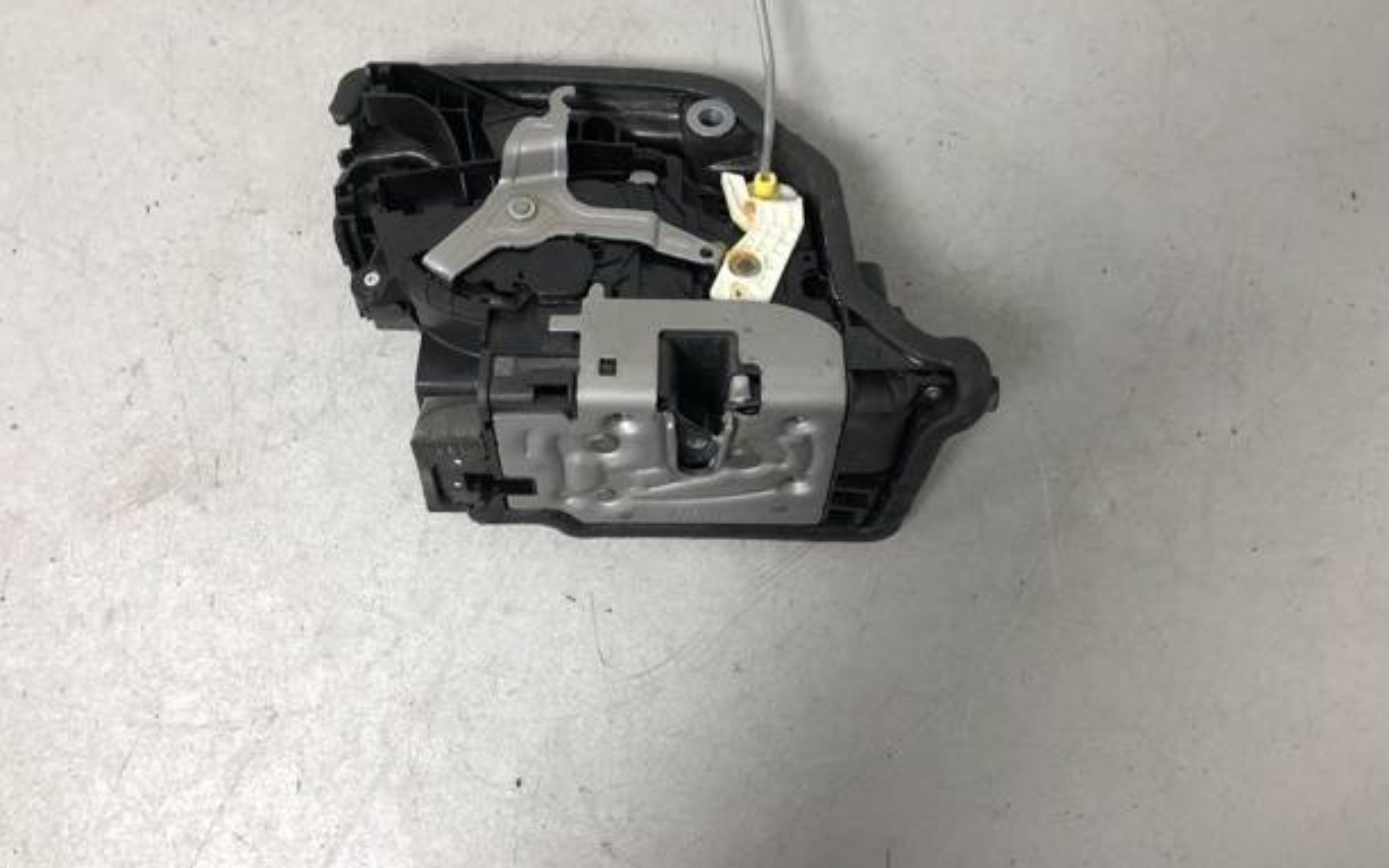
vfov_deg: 40.4
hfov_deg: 61.2
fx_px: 1173
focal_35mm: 31
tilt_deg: -85.1
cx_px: 684
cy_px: 340
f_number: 1.8
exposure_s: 1/25
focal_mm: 4
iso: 40
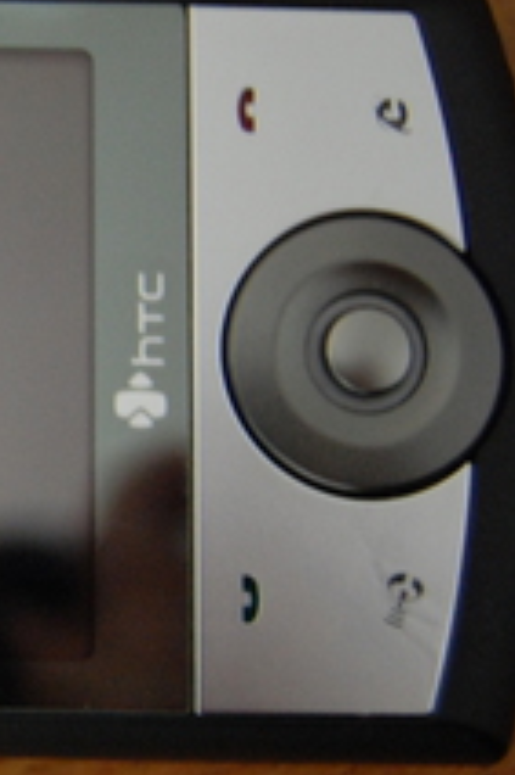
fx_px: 2192
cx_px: -300
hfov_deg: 12.6
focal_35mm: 102
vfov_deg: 20.0
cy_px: 371
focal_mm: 32
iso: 1600
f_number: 4.5
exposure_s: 1/6
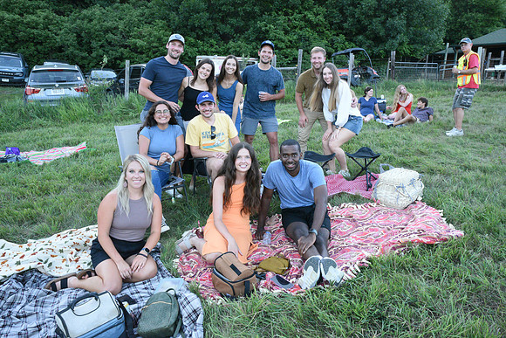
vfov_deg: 45.0
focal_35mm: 29
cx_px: 253
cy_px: 169
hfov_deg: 63.6
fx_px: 408
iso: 8000
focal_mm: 29
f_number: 22
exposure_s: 1/100
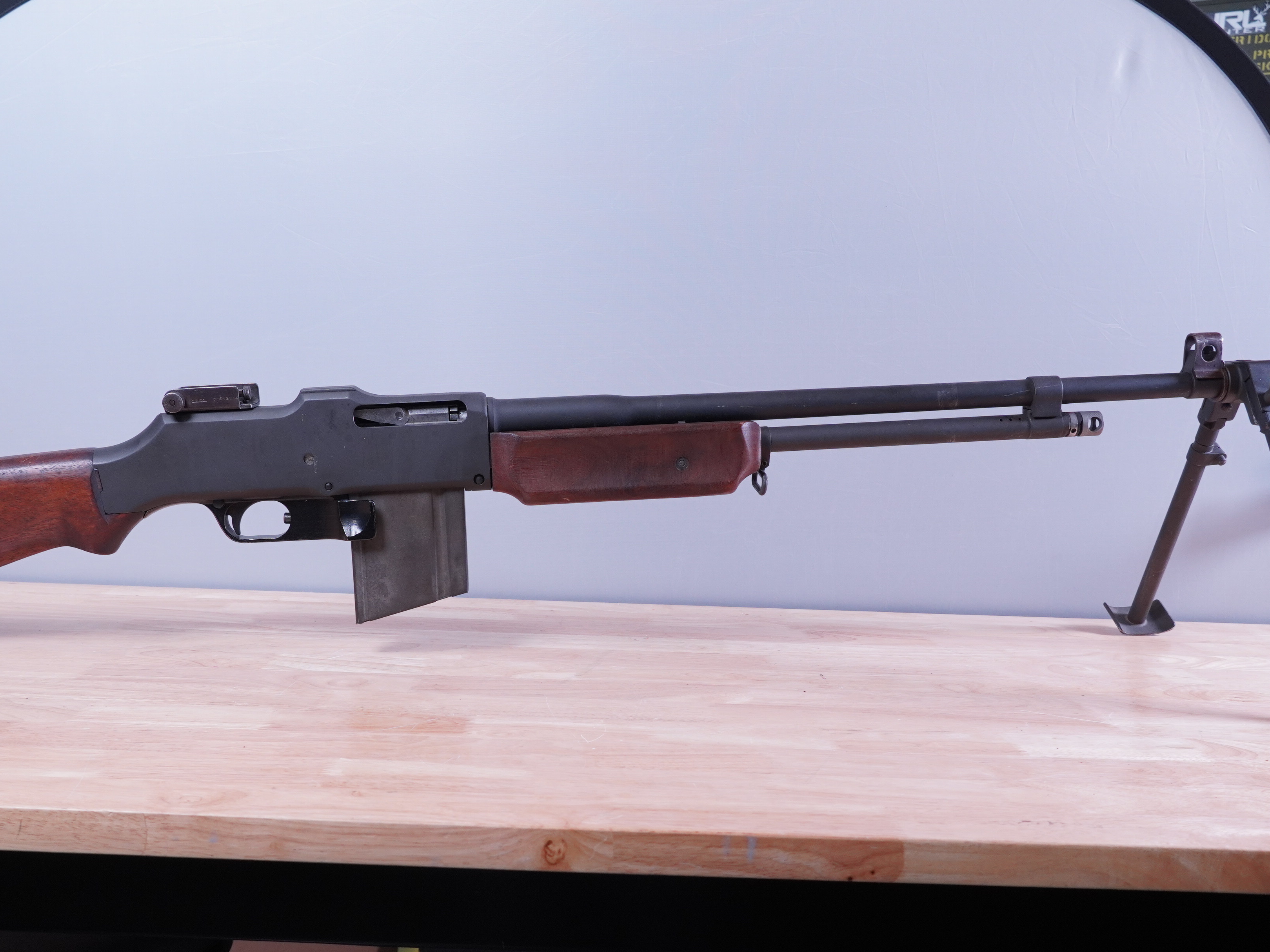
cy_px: 546
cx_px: 563
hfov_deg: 53.8
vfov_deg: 41.7
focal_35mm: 34
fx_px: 1247
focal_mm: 18
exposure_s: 1/125
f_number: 5.6
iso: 1000
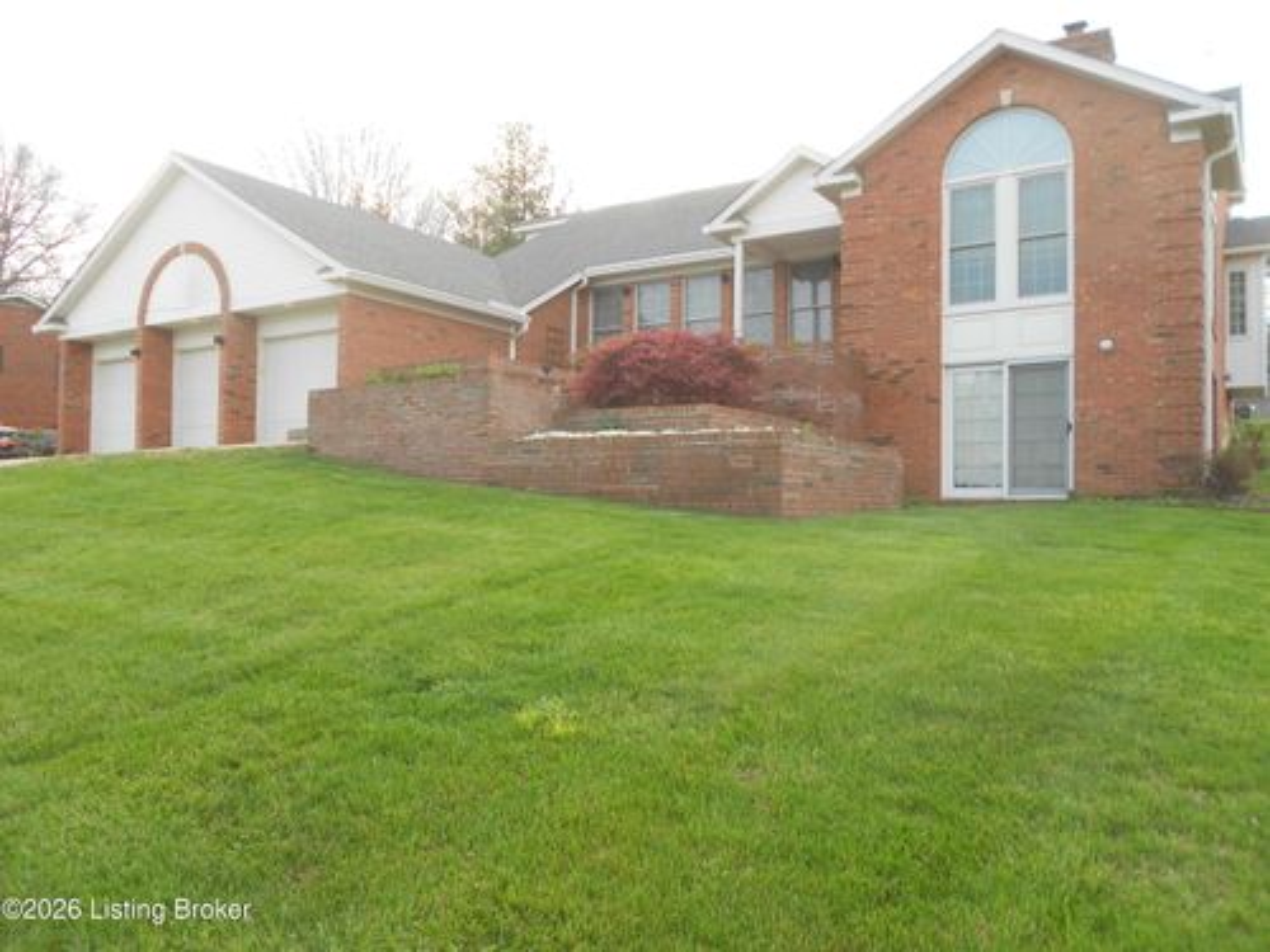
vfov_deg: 53.1
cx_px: 635
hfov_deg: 67.3
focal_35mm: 26
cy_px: 476
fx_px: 954
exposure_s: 1/200
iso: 80
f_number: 3.2
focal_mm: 4.6
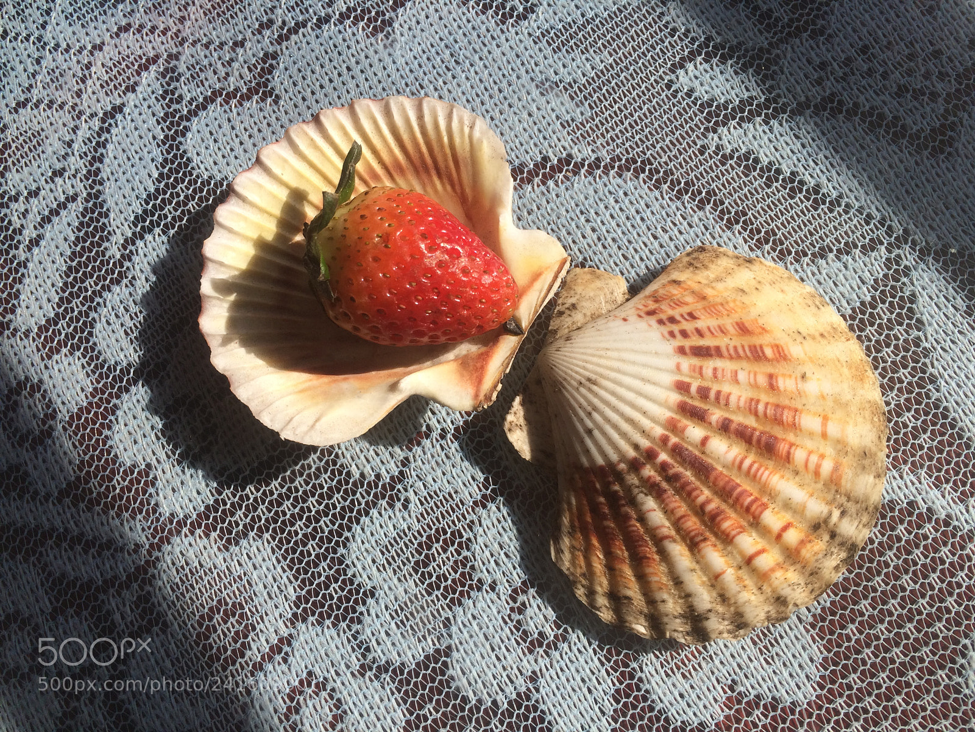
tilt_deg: -78.7
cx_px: 488
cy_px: 366
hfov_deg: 61.7
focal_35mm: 29
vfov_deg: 48.2
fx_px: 817
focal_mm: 4.15
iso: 32
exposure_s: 1/1786
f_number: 2.2
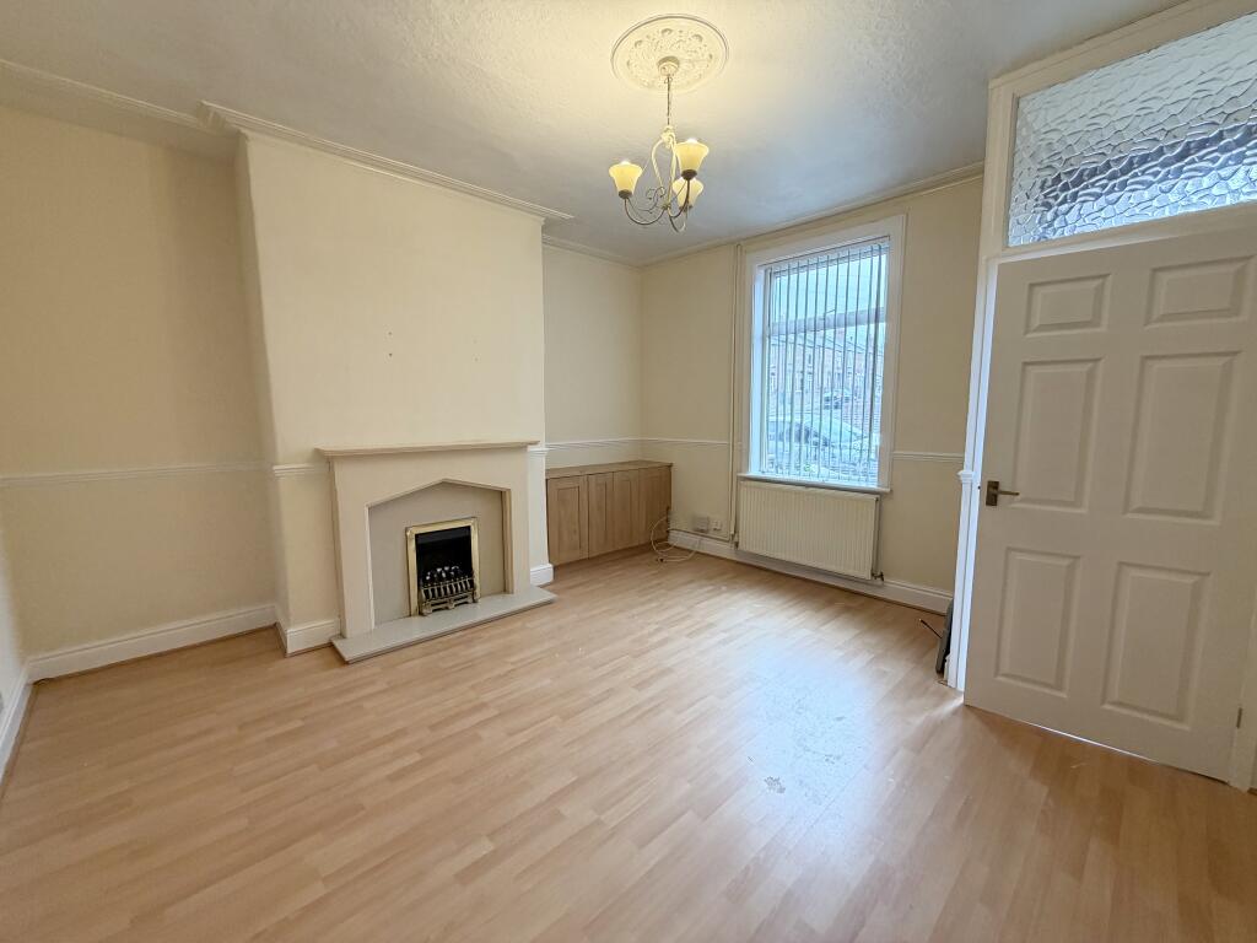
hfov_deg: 102.1
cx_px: 628
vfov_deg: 85.7
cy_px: 472
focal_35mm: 14
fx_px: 508
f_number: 2.2
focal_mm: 2.22
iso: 125
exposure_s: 1/100
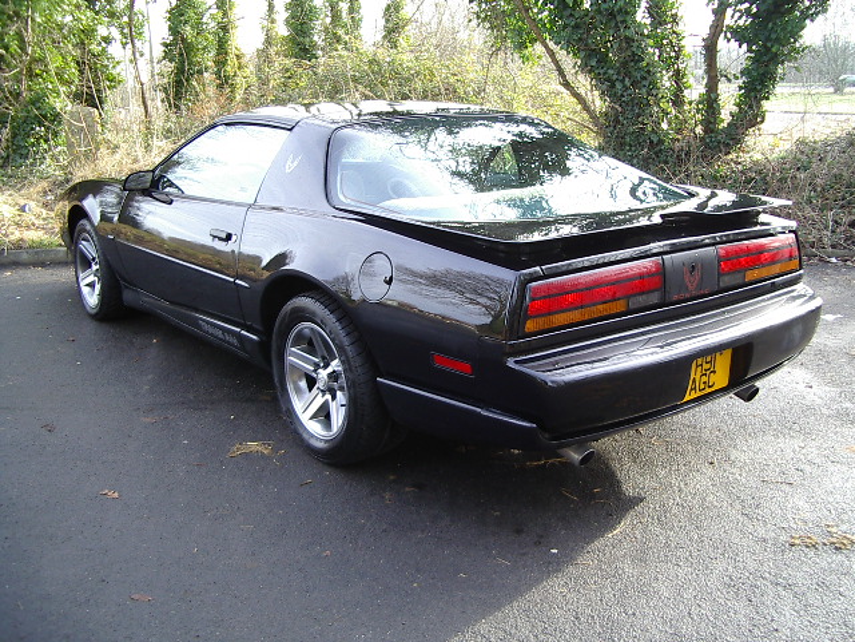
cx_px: 428
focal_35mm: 38
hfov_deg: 49.0
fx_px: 939
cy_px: 321
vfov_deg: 37.7
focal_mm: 5.8
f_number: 2.6
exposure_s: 1/60
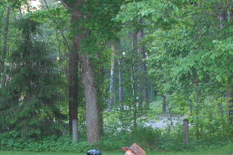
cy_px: 170
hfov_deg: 17.3
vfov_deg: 11.4
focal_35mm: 118
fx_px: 764
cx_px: 86
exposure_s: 1/60
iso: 1100
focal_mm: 35
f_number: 2.8
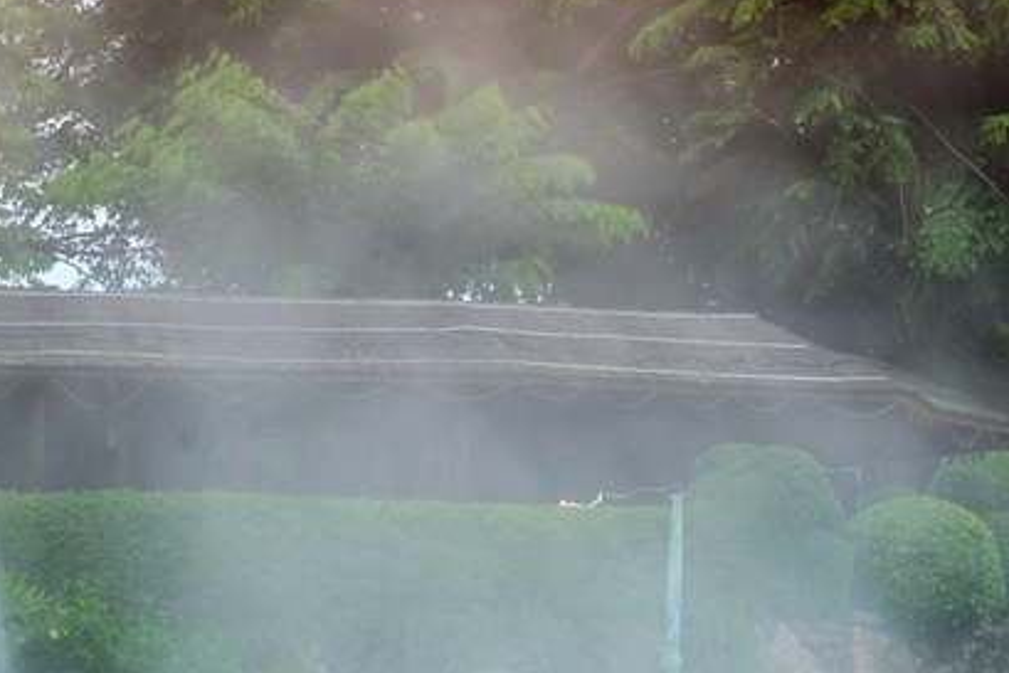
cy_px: 312
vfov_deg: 11.0
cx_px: 504
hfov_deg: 16.4
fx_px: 3505
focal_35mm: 125
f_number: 16
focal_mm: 29
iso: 200
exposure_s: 1/2.5
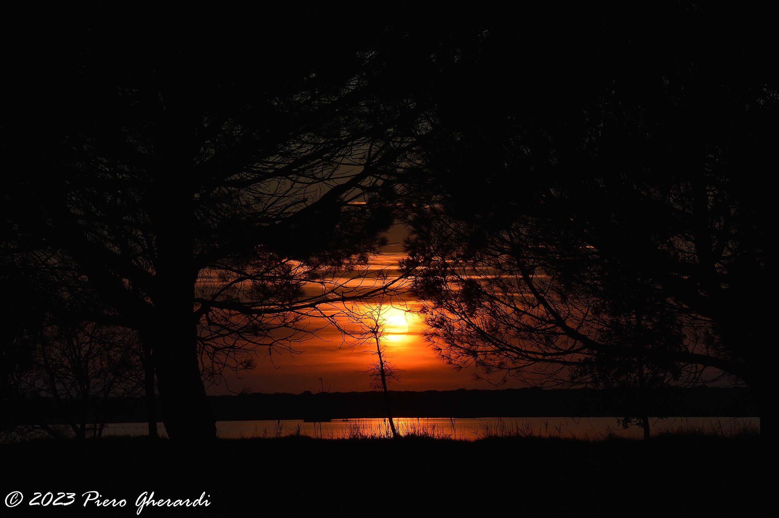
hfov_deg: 16.7
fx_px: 2659
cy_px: 259
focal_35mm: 123
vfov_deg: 11.1
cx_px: 390
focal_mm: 82
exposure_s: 1/500
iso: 200
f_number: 18
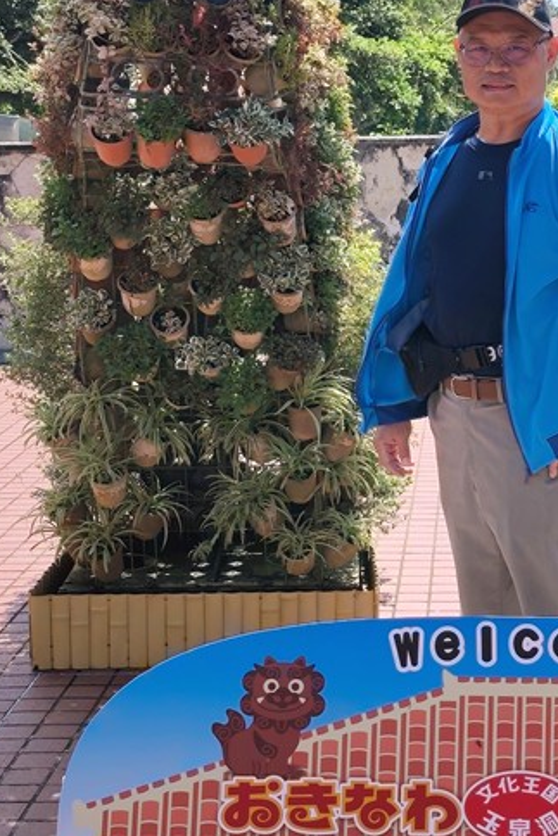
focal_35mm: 77
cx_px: 530
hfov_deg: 17.4
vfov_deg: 26.3
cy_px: 383
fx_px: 1789
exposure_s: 1/720
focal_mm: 6.07
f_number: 1.7
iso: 50
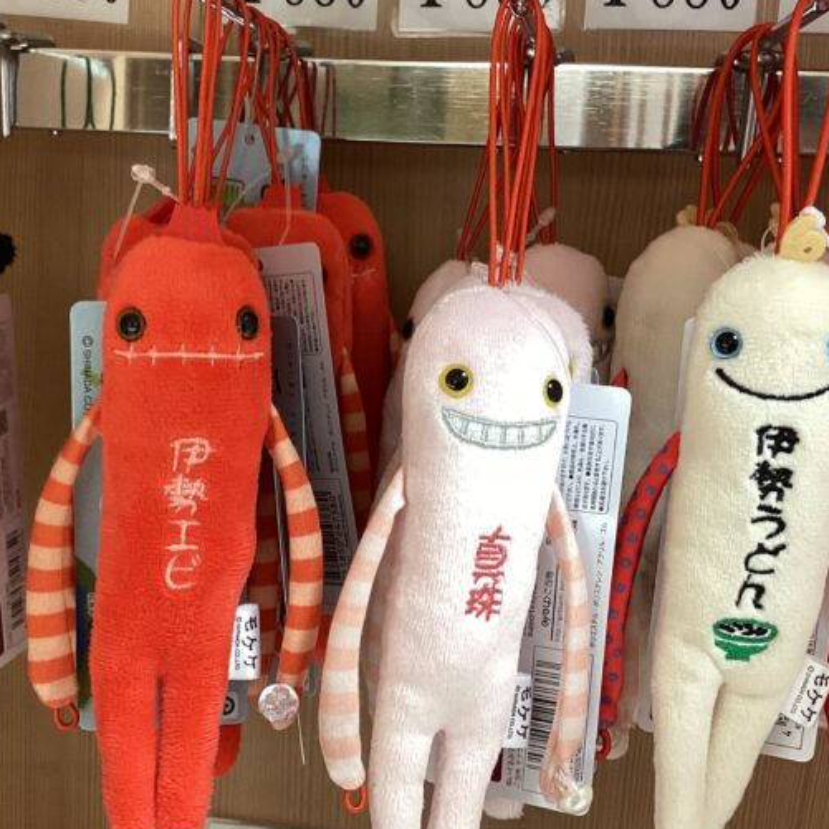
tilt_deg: -7.6
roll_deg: -2.5
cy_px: 420
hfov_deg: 30.3
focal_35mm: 56
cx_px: 275
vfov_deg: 30.6
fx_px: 1517
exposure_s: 1/50
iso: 160
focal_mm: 3.3
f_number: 2.4
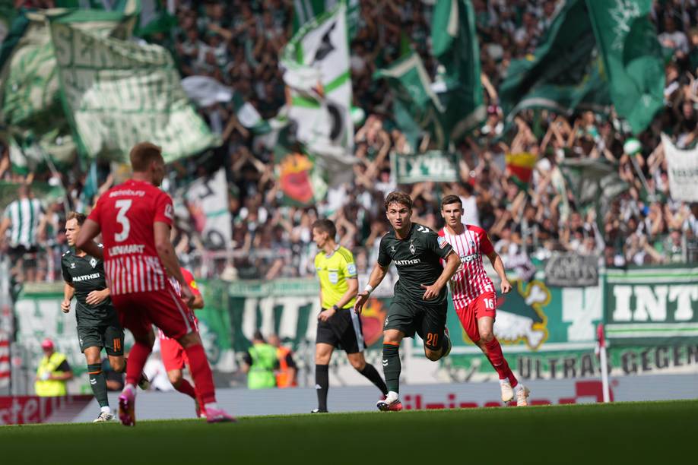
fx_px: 8724
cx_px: 349
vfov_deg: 3.1
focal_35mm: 450
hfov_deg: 4.6
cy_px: 232
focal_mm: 300
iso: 250
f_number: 2.8
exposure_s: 1/4000
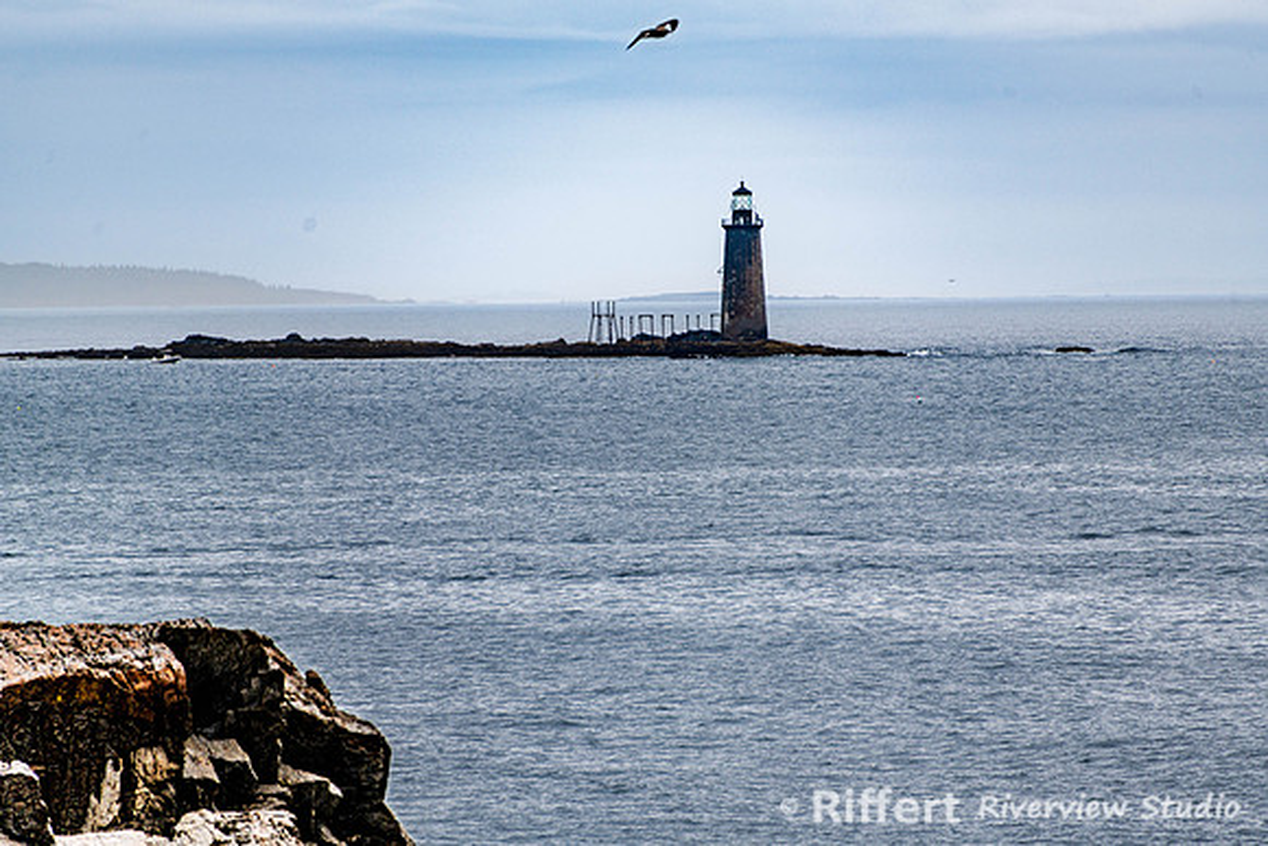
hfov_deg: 6.4
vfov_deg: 4.3
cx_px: 643
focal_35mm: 321
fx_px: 11309
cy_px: 445
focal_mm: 300
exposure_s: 1/250
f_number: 6.3
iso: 160
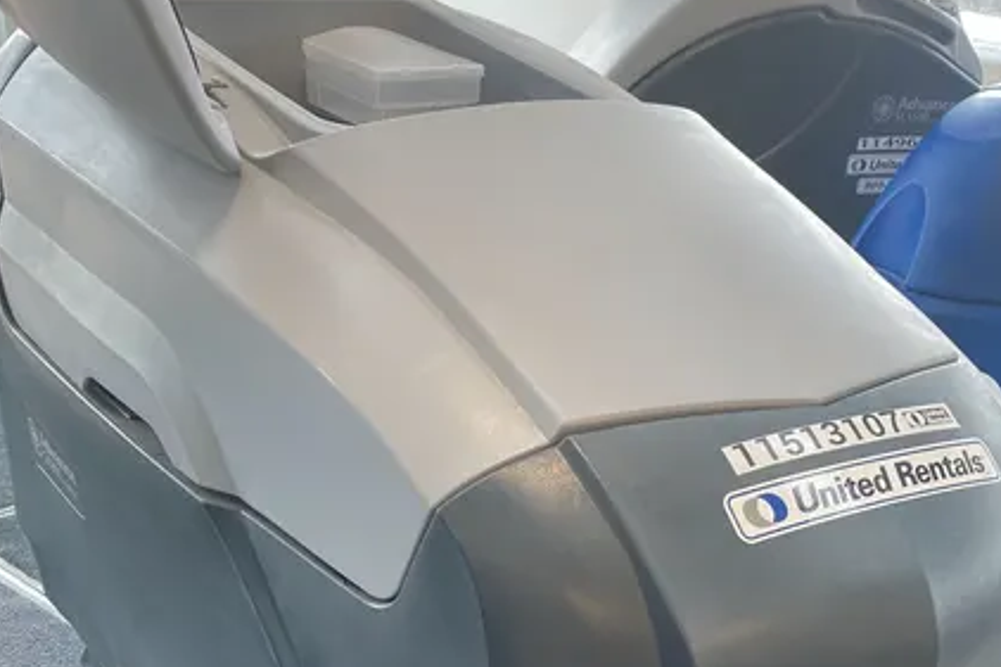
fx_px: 1306
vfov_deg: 26.0
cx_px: 446
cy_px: 773
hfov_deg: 41.9
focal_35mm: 47
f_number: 1.8
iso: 100
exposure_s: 1/63
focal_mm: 4.25
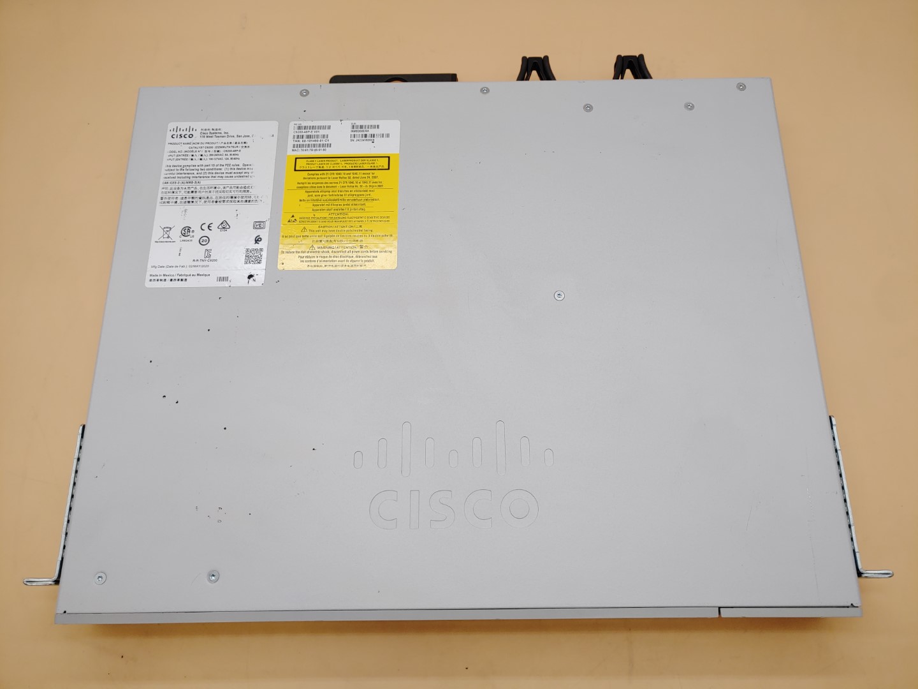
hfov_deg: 67.3
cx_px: 459
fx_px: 690
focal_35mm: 26
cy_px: 344
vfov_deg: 53.1
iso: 50
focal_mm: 4.36
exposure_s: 1/119
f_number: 1.8
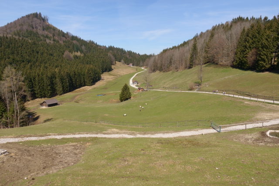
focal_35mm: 24
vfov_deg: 53.2
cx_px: 140
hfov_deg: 73.7
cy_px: 93
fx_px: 186
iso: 125
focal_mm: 8.8
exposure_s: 1/125
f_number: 4
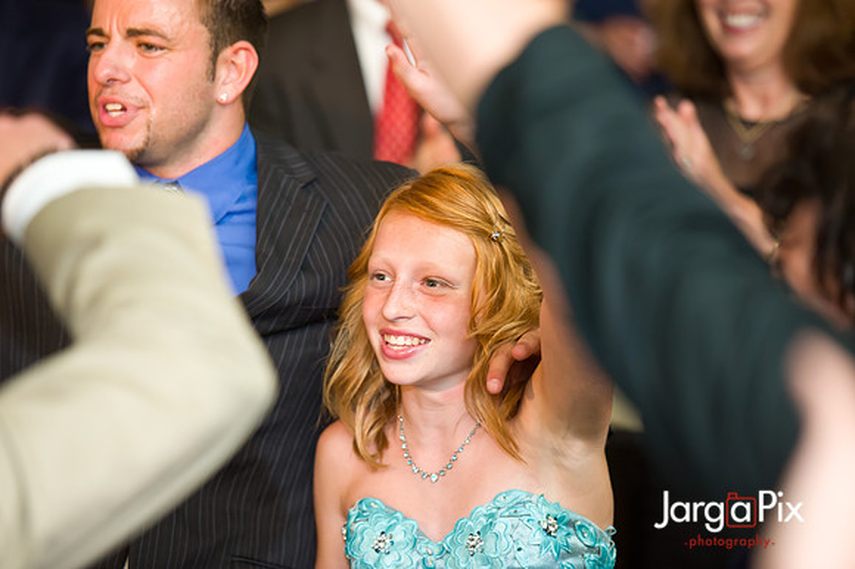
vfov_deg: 8.3
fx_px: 3916
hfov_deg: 12.5
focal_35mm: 165
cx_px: 428
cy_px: 284
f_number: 3.2
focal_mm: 165
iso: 1600
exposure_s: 1/125
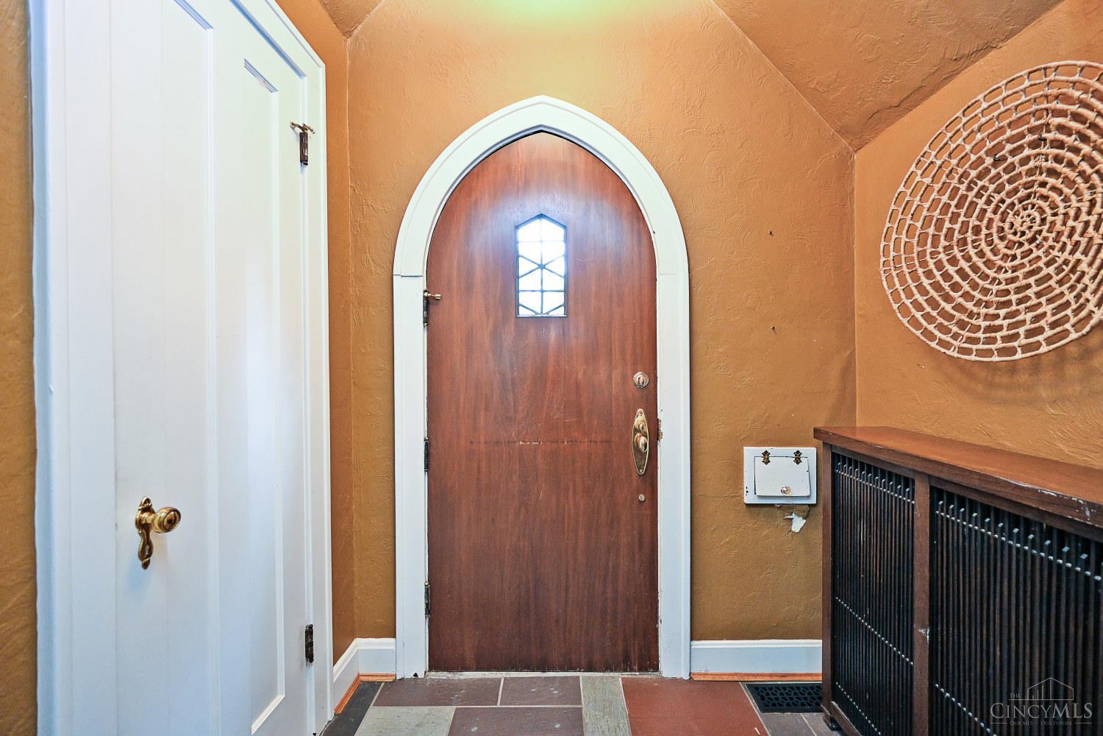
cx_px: 552
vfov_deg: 81.2
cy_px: 368
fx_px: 429
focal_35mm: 14
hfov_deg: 104.3
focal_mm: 14
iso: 2000
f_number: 4
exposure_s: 1/60
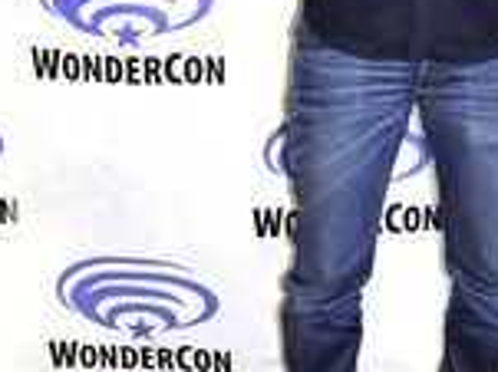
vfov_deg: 15.8
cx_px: 427
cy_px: 33
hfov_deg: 21.0
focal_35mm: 92
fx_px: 1322
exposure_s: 1/60
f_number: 4.5
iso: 1000
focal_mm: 24
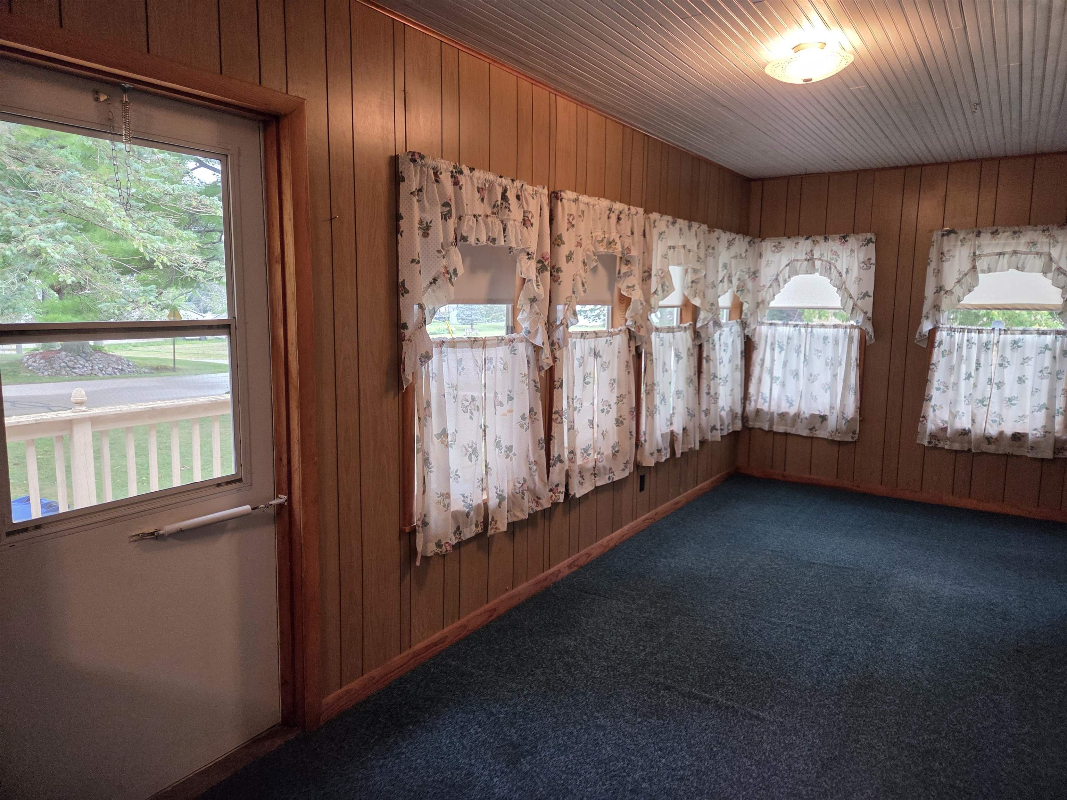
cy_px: 400
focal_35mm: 23
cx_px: 534
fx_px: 709
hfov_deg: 73.9
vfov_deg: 58.9
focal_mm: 5.4
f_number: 1.8
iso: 320
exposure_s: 1/120
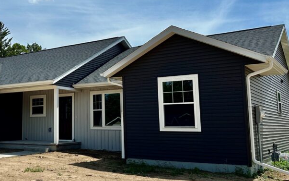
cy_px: 78
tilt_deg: +8.1
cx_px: 61
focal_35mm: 45
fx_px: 354
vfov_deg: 28.6
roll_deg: -0.7
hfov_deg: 42.5
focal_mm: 6.86
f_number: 1.78
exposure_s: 1/8197
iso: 80
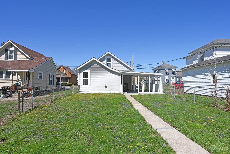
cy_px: 77
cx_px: 115
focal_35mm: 21
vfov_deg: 59.5
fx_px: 134
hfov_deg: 81.2
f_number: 8
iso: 100
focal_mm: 21
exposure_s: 1/500
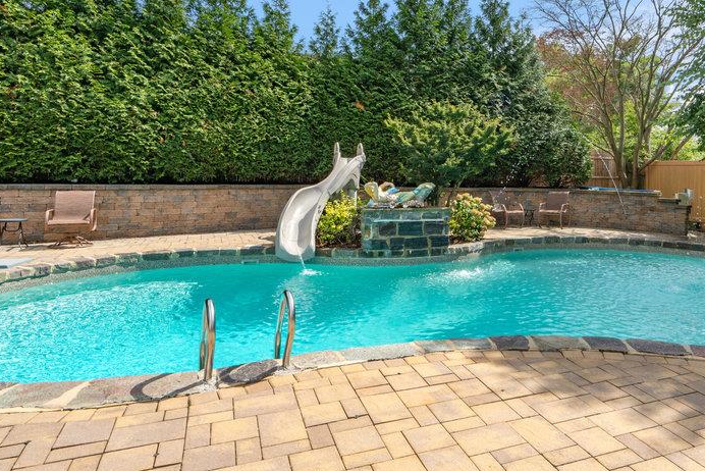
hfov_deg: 67.9
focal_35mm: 26
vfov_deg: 48.8
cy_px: 161
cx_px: 455
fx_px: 509
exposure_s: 1/320
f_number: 13
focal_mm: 18
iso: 500
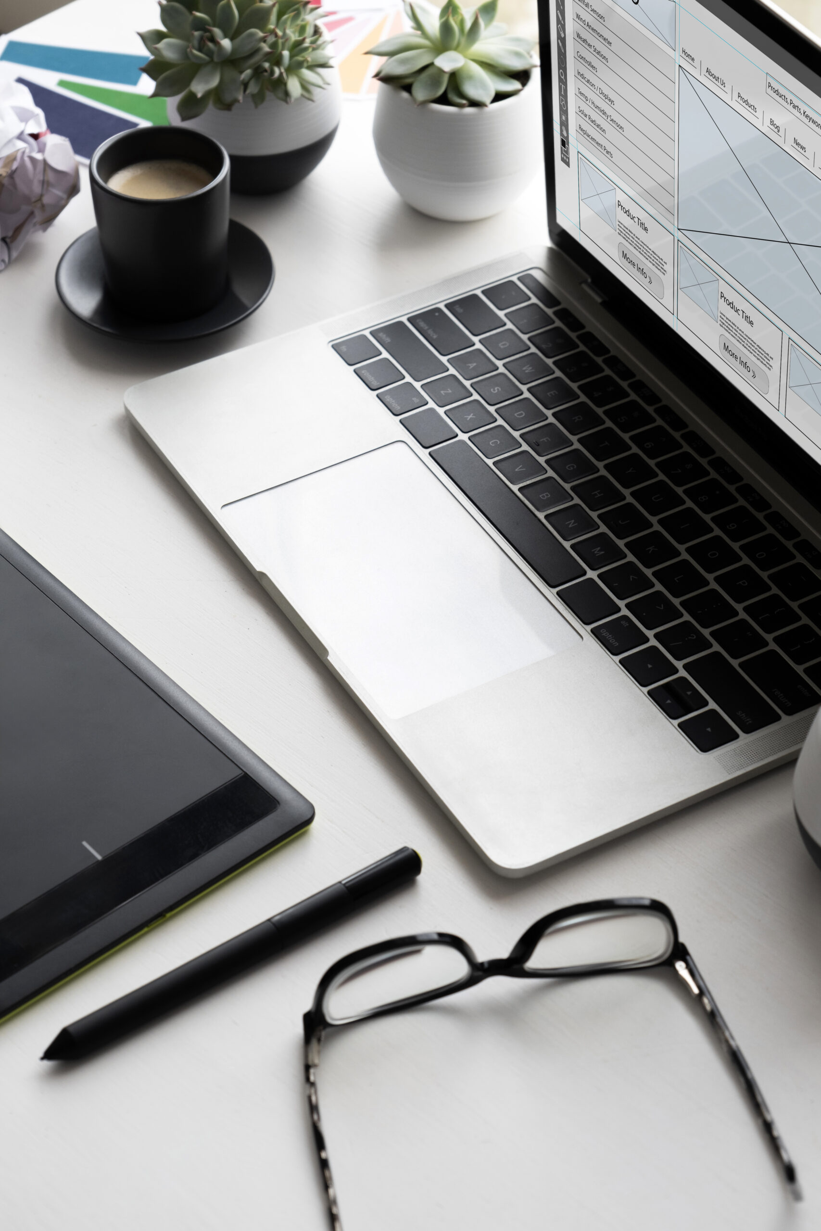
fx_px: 2394
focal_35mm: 70
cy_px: 616
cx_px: 410
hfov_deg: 19.5
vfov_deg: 28.8
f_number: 5
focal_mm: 46.6
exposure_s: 1/100
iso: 400
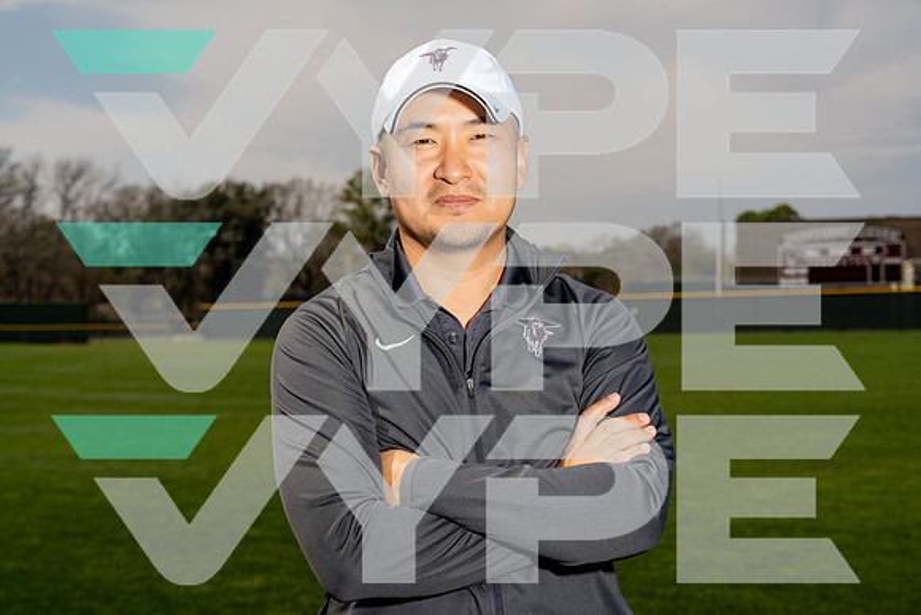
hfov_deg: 28.8
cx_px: 460
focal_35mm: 70
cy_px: 308
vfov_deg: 19.5
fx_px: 1791
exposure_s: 1/250
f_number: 8
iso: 100
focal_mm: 70
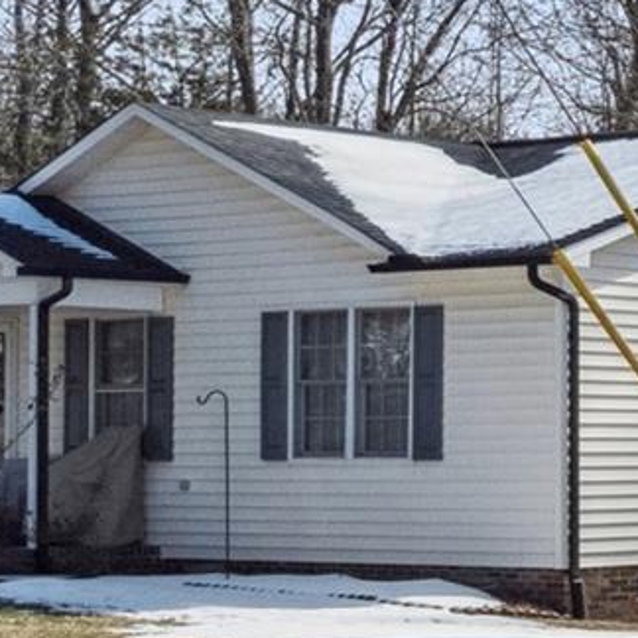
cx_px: 1719
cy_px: 383
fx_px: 2461
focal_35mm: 118
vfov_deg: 14.8
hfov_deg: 11.2
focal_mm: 8.4
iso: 110
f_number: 2.8
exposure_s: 1/500
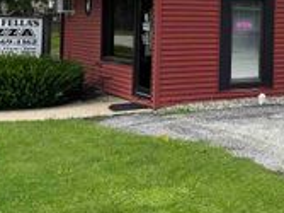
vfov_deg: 19.8
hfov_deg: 24.3
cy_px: 3
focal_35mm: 72
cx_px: 349
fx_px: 590
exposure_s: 1/3861
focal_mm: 6.86
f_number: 1.78
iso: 80
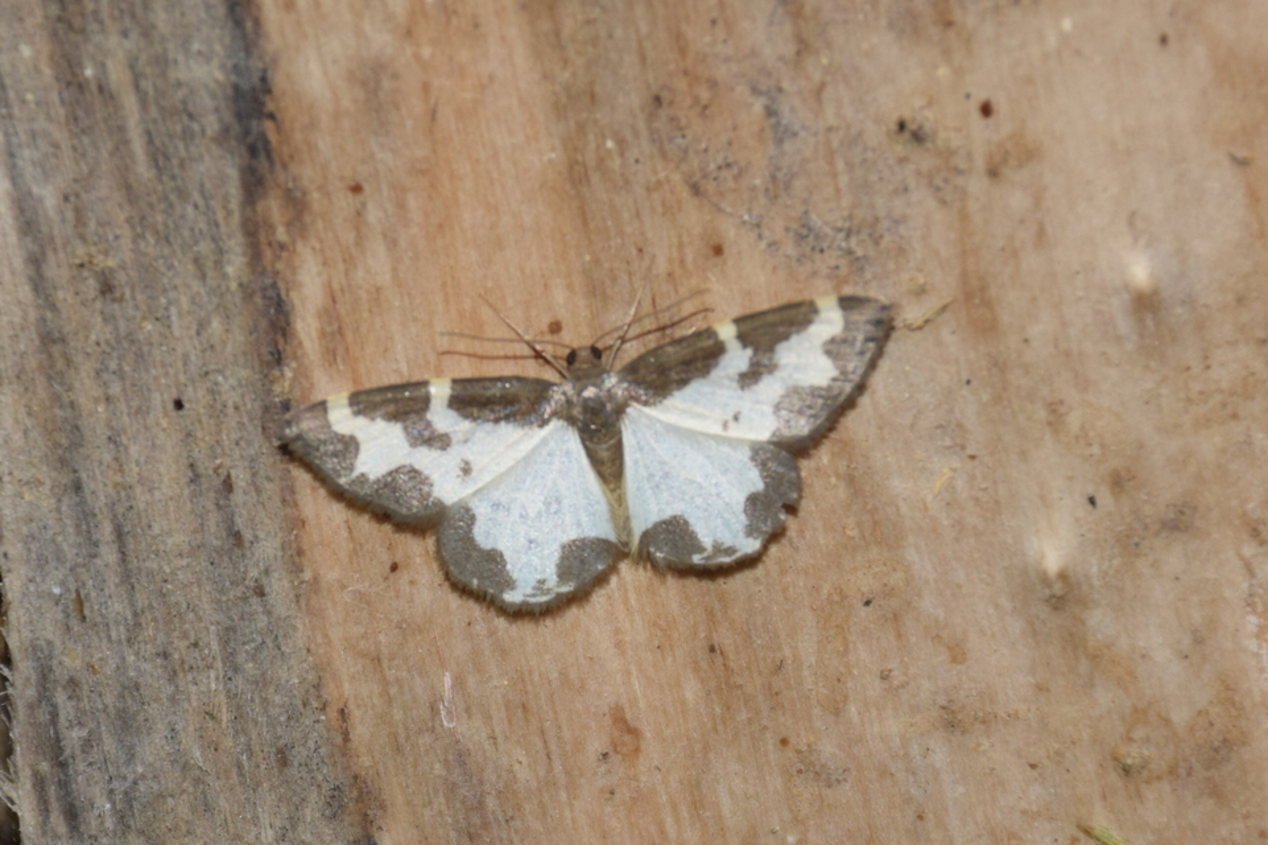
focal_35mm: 210
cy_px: 422
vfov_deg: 6.5
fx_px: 7394
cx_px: 634
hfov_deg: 9.8
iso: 320
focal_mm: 140
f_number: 7.1
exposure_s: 1/60
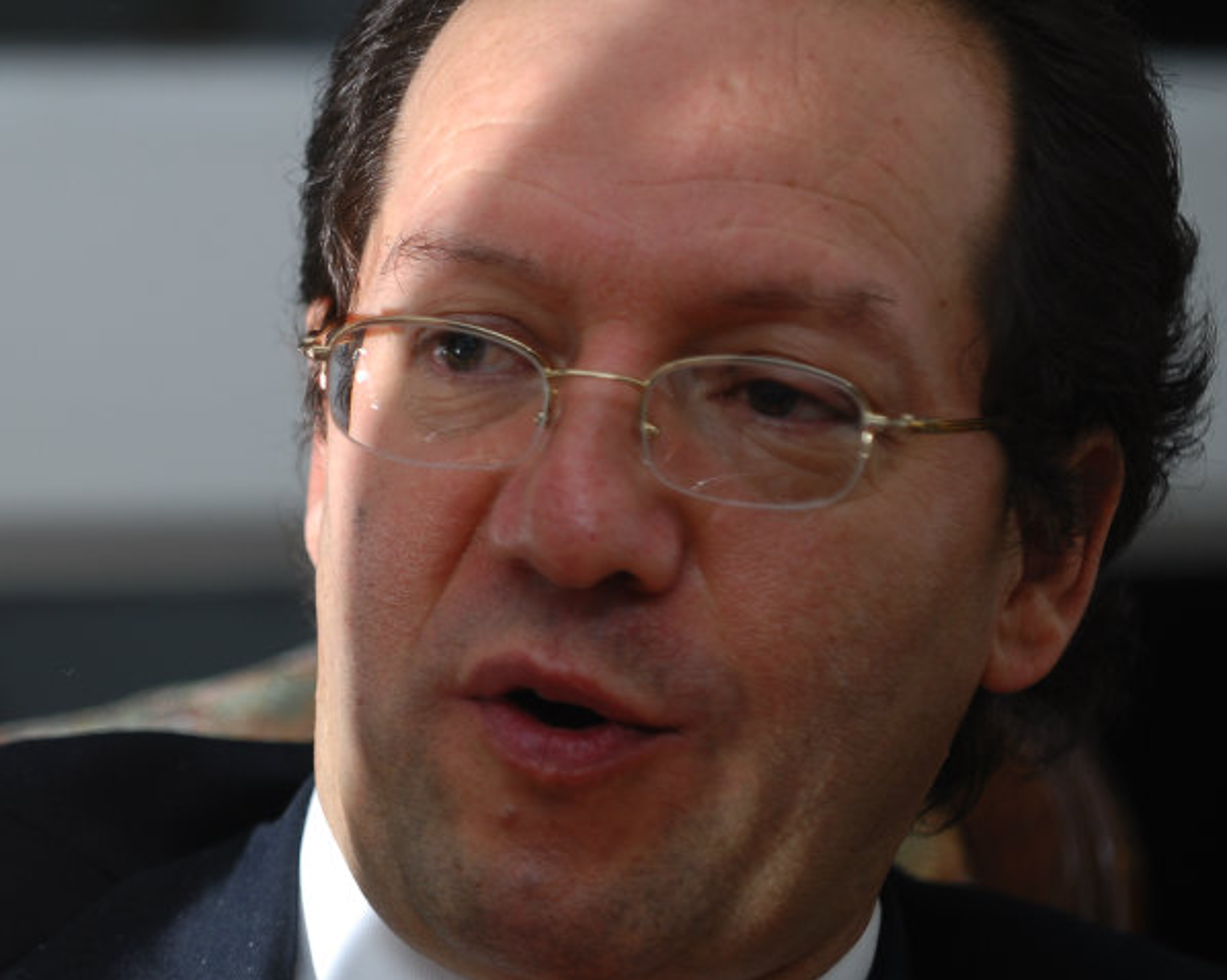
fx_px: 10927
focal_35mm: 301
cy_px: 442
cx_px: 254
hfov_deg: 6.4
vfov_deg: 5.1
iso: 100
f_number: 6.3
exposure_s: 1/200
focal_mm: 130
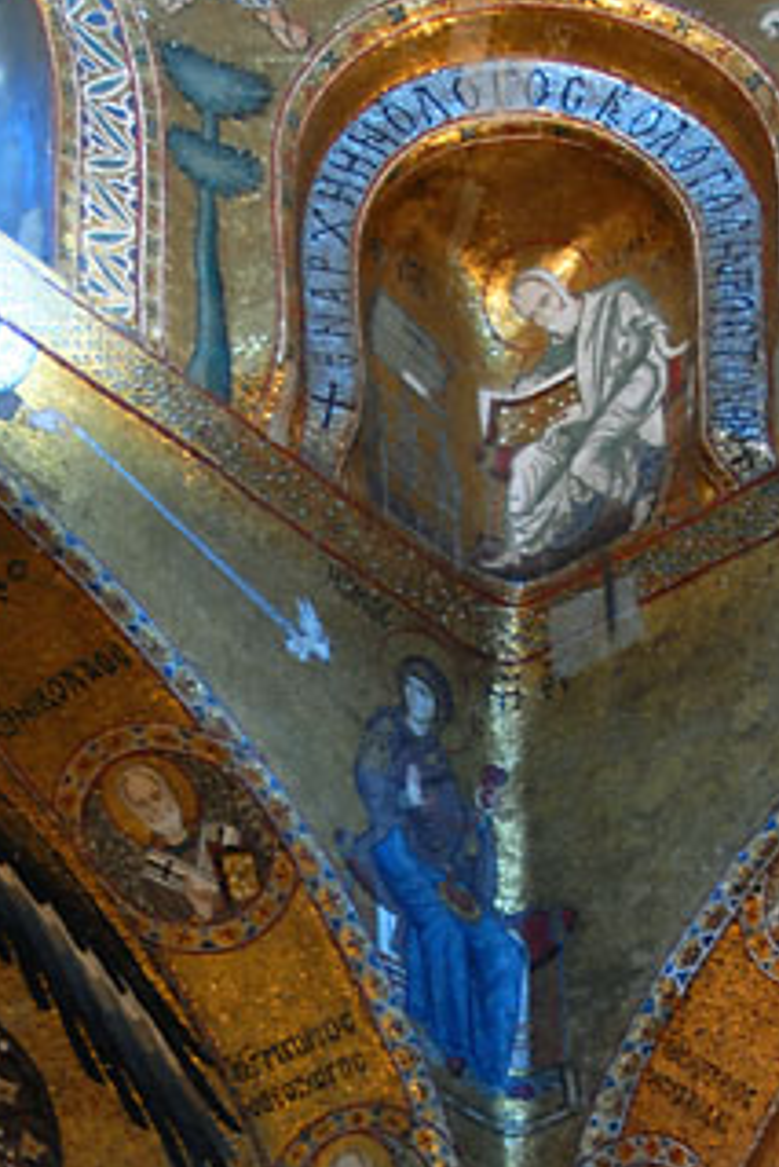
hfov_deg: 13.1
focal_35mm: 105
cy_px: 874
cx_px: 327
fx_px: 3404
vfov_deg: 19.3
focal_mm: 36
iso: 400
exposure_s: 1/15
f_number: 4.5
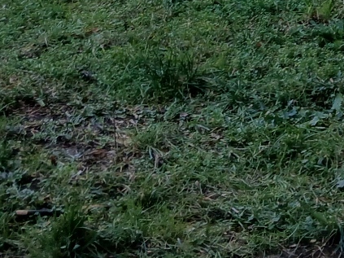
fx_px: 1252
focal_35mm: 126
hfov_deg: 15.5
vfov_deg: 10.3
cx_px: 306
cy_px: -346
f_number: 1.8
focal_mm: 3.98
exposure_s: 1/368
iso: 20
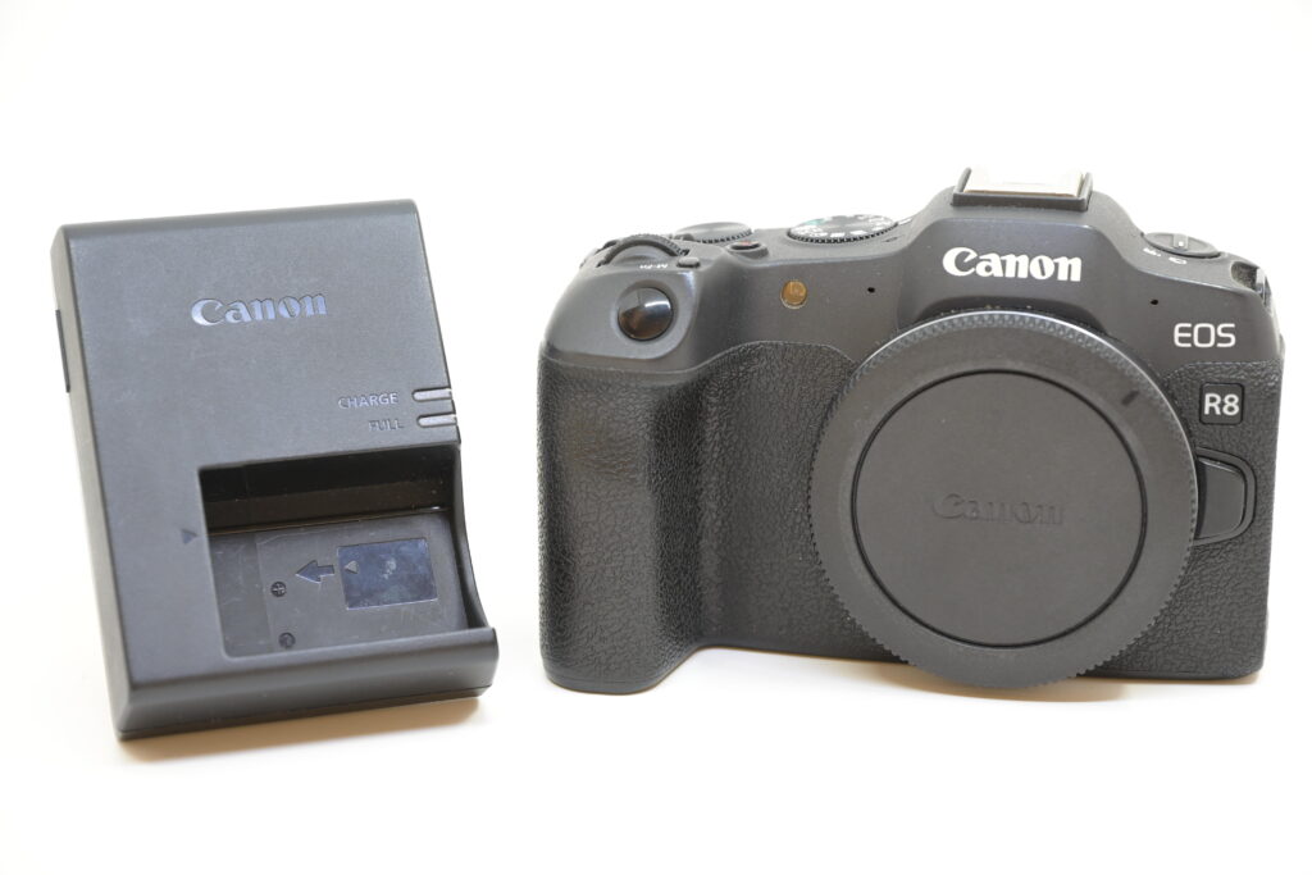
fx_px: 2879
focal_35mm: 79
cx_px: 656
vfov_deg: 17.3
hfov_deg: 25.7
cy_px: 438
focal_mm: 79
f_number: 6.3
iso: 1250
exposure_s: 1/125
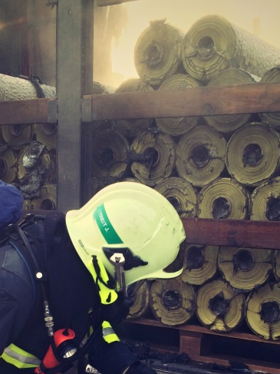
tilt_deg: -19.8
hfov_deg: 24.0
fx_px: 658
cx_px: 117
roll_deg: -0.3
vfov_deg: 30.3
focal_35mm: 61
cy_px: 339
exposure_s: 1/120
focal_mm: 4.15
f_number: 2.2
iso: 50
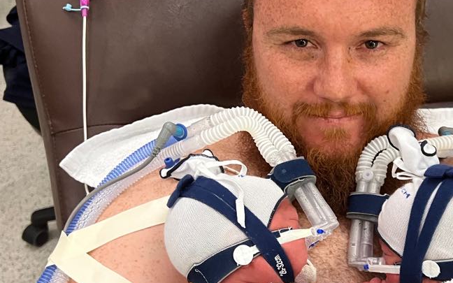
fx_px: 630
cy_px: 160
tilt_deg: -38.9
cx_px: 313
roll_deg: -4.0
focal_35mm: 51
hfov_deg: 39.0
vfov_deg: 25.3
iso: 500
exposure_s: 1/50
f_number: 1.5
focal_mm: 5.7
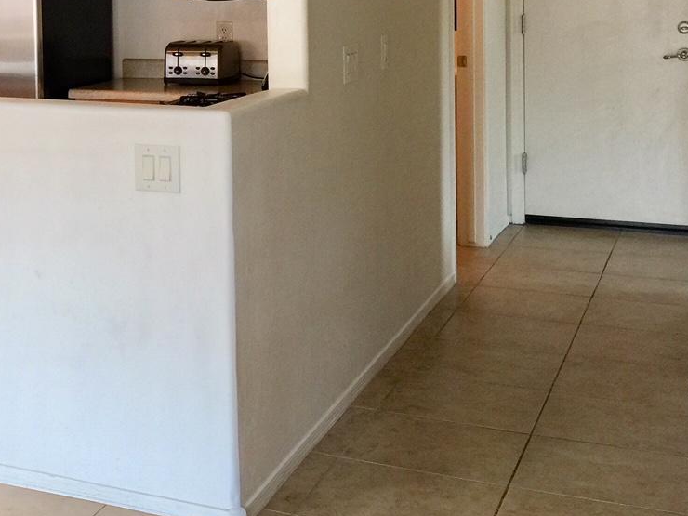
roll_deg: +0.6
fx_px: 1272
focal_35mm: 64
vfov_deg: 22.4
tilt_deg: -2.7
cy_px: 53
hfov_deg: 28.0
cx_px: -36
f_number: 2.2
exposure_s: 1/30
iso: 32
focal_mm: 4.15
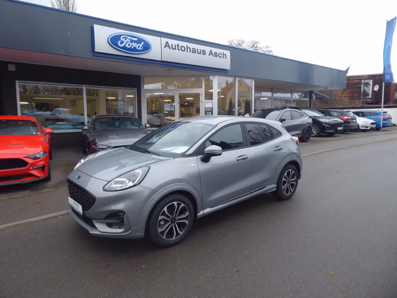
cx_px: 198
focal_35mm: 25
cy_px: 149
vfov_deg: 54.9
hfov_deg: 69.4
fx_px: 287
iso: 200
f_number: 3.3
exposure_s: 1/60
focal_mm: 4.3
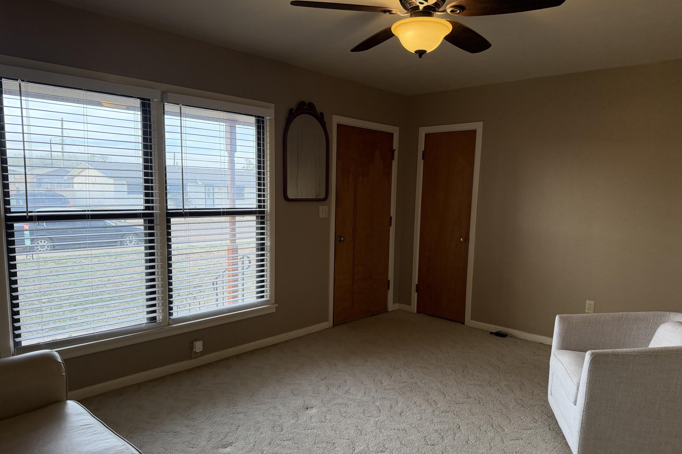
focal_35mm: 25
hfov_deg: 71.5
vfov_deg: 51.2
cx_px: 341
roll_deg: +0.1
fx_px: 474
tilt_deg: -8.8
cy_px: 248
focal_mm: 6.76
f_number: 1.78
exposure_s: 1/176
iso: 200
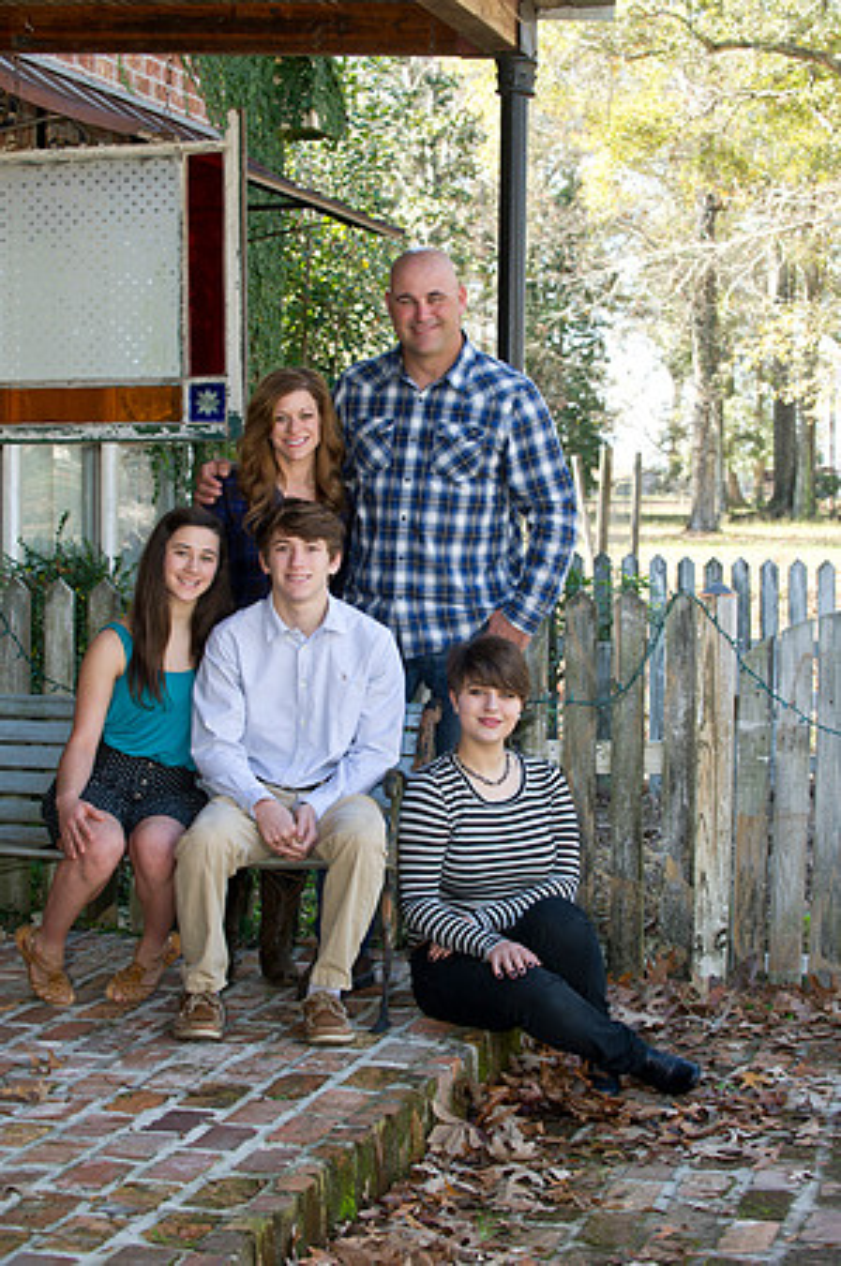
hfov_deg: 18.1
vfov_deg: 27.0
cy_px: 633
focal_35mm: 75
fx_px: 2634
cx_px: 420
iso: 400
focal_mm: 75
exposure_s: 1/100
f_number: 5.6
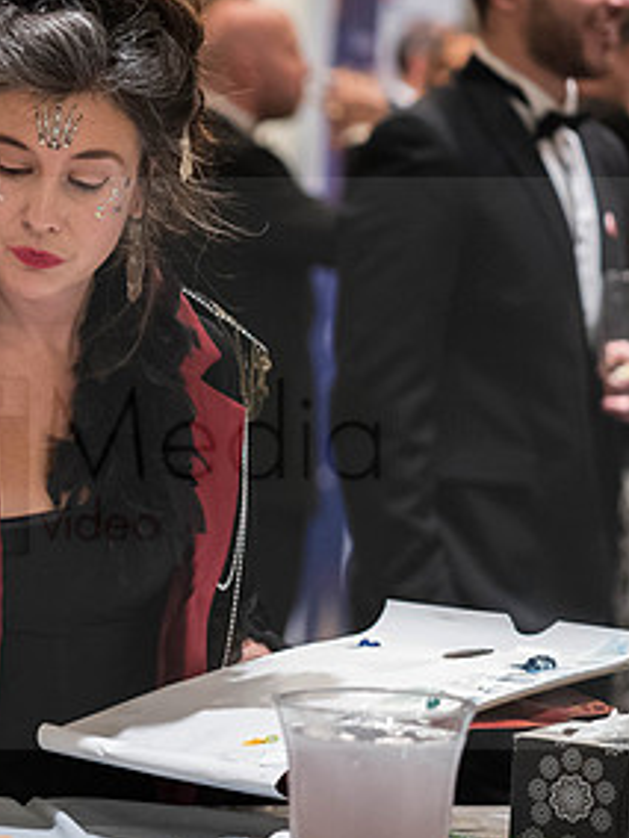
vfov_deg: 12.3
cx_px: -112
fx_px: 3901
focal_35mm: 161
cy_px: 462
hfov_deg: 9.1
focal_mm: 82
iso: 6400
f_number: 2.8
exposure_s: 1/80
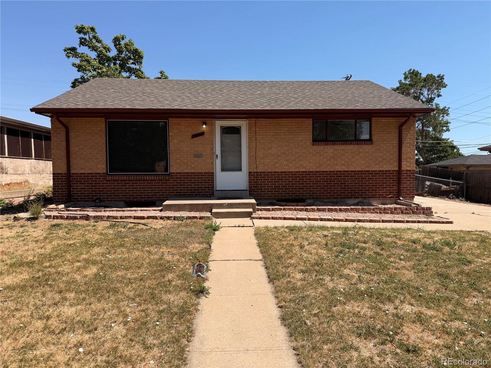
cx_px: 246
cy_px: 184
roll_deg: +0.3
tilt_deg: -2.1
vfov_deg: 56.8
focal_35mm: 24
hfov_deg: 71.6
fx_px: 340
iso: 80
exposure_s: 1/4167
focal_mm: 6.76
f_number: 1.78
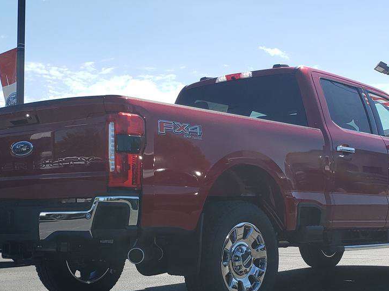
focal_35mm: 37
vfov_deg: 38.2
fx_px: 416
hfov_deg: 50.1
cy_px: 198
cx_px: 214
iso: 50
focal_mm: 4.3
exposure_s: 1/1154
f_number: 2.4
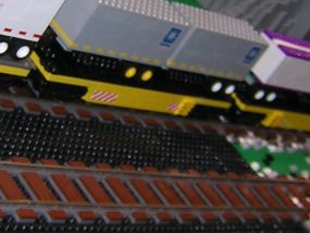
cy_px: 28
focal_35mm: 101
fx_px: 905
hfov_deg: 19.4
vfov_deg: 14.5
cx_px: 96
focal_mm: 4.7
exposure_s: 1/60.1
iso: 100
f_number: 2.6
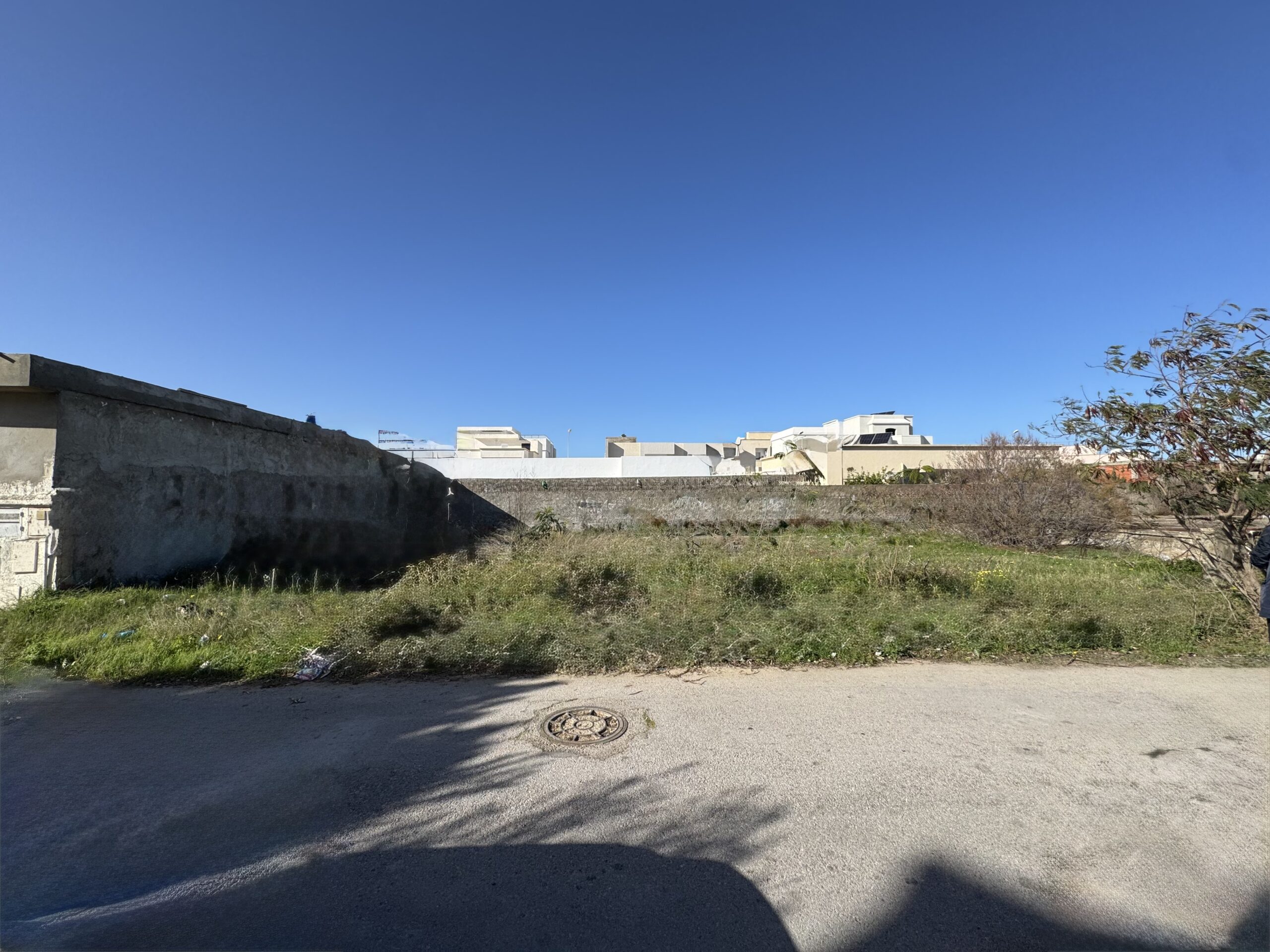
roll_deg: -0.5
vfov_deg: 85.7
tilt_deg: +1.7
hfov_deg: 102.1
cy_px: 476
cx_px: 635
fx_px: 514
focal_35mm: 14
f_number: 2.2
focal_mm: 2.22
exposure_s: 1/2208
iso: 40
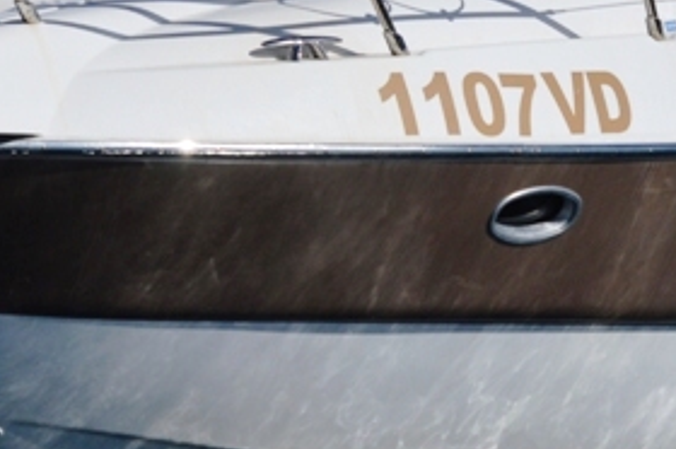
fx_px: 7258
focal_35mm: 387
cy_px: -22
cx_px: 456
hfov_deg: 5.3
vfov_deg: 3.5
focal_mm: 80
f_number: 5.3
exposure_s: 1/3200
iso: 140
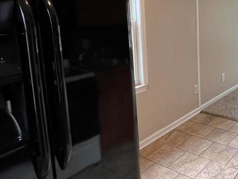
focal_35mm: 32
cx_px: 213
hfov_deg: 50.5
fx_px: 220
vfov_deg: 42.8
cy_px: 45
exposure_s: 1/120
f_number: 1.8
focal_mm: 1.57
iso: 250
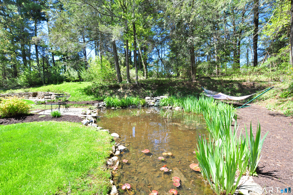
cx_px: 146
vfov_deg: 77.2
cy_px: 98
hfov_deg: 100.5
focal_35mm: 15
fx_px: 122
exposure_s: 1/100
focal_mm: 10
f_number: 8
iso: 250
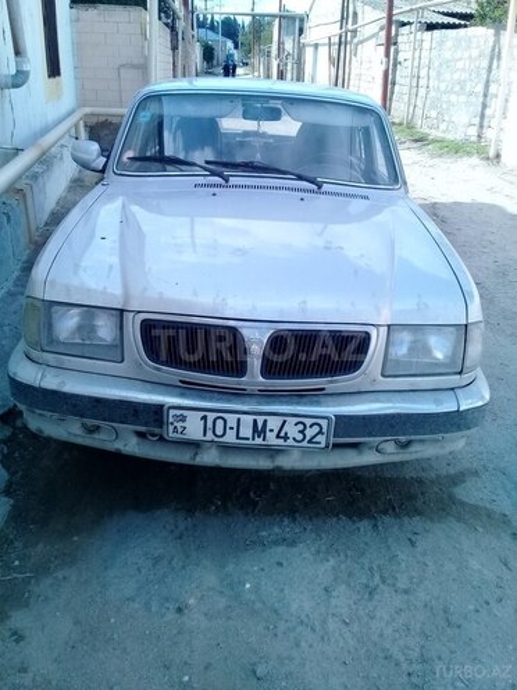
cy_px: 345
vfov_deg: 58.4
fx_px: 617
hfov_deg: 45.4
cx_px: 258
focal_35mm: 31
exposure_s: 1/572
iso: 64
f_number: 2.2
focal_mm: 3.3
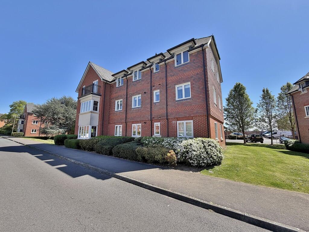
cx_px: 154
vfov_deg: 85.7
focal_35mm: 14
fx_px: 125
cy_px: 116
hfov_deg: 102.1
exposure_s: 1/770
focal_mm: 2.22
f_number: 2.2
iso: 40
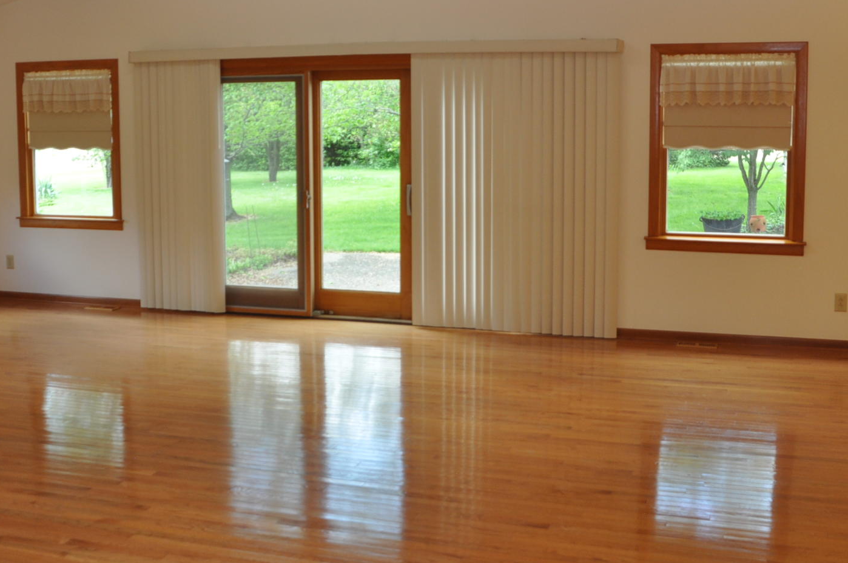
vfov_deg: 29.1
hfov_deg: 42.8
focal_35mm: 46
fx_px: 1082
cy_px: 212
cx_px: 402
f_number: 4.5
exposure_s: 1/80
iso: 400
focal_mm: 20
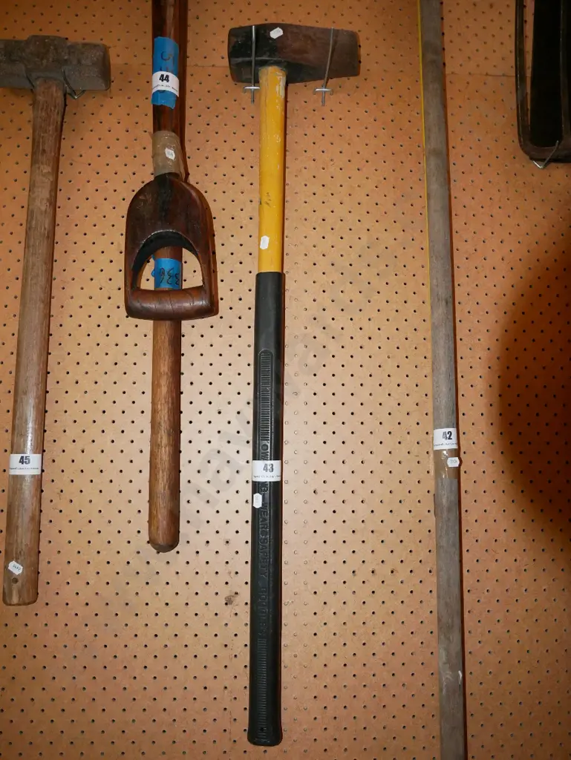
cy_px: 380
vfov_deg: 67.3
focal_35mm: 26
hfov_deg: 53.1
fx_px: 571
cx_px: 286
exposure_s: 1/80
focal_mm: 13
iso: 3200
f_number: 4
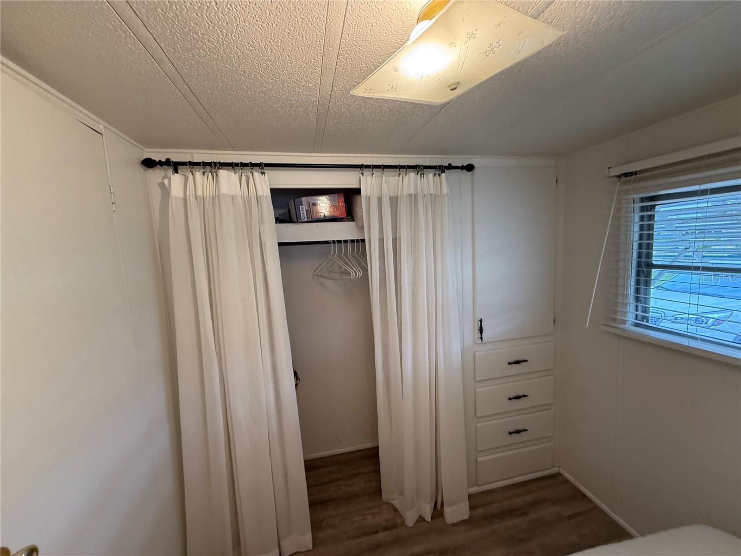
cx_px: 370
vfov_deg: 85.7
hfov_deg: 102.1
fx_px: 300
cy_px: 278
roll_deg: +3.0
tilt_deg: -5.6
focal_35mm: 14
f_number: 2.2
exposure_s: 1/60
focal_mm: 2.22
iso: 250
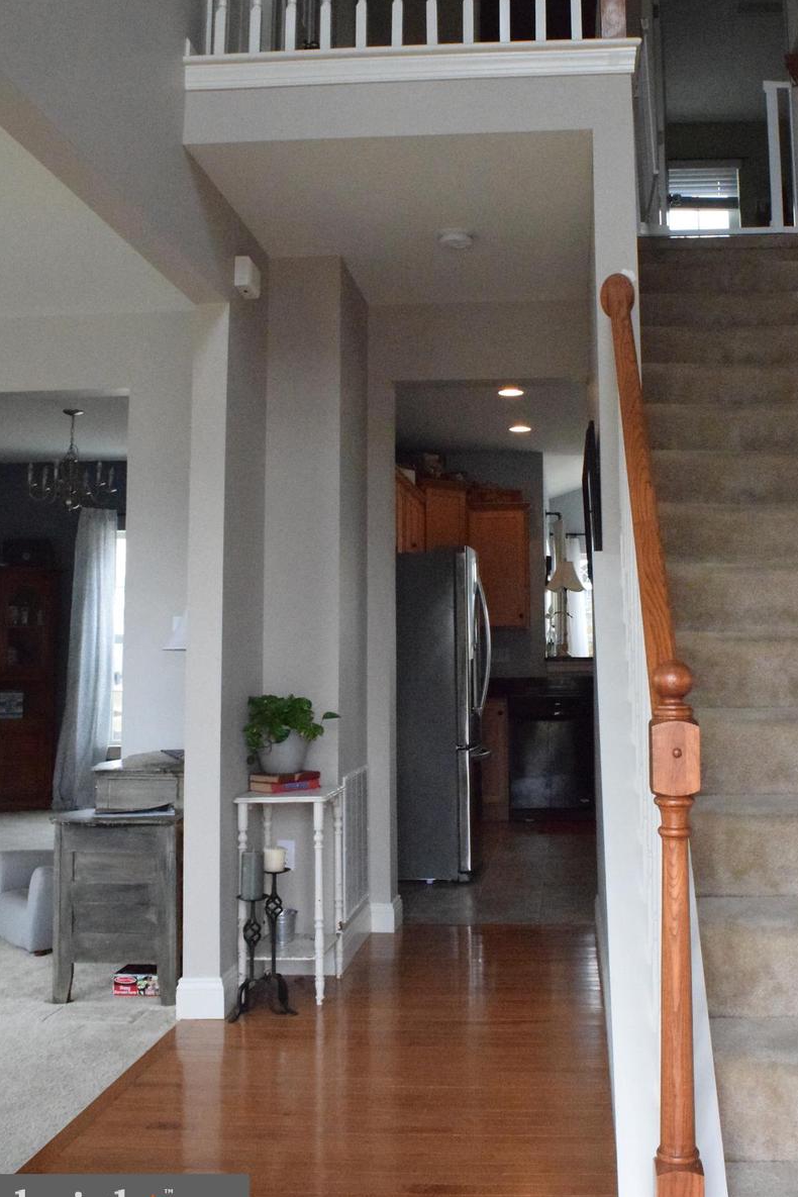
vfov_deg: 54.1
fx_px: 1164
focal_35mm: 35
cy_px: 481
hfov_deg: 37.5
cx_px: 514
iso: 12800
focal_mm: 18
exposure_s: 1/400
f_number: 10
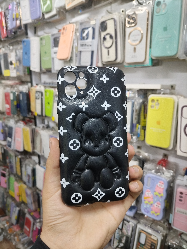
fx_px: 187
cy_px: 124
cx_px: 94
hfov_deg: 53.1
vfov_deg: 67.3
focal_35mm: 26
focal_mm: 4.7
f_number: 1.8
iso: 706
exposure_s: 1/100
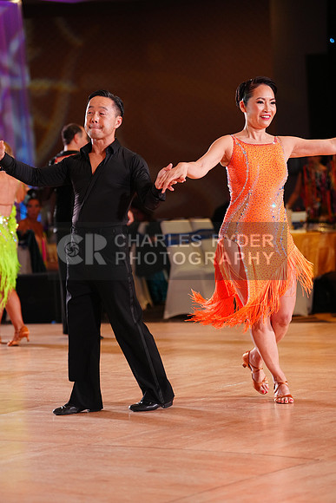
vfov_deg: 18.9
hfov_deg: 12.7
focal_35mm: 108
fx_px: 1511
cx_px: 168
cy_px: 252
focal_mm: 108
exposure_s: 1/640
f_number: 2.8
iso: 2000
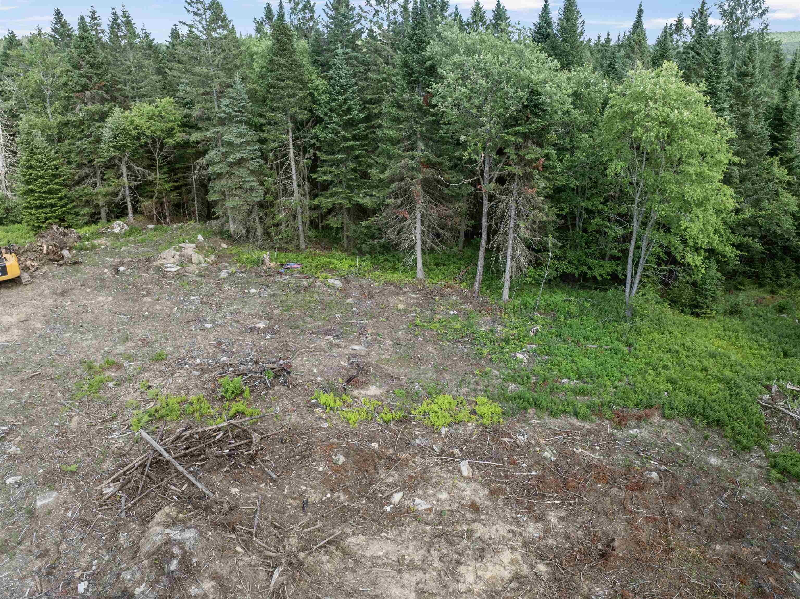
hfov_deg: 71.6
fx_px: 554
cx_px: 400
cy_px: 300
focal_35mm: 24
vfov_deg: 56.8
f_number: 2.8
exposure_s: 1/1600
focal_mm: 12.29
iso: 290
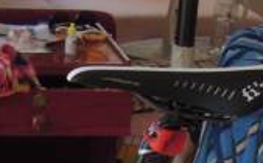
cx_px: -93
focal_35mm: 156
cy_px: 401
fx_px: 1116
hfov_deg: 12.9
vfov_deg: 7.7
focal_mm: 5.5
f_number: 3
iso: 160
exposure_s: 1/80
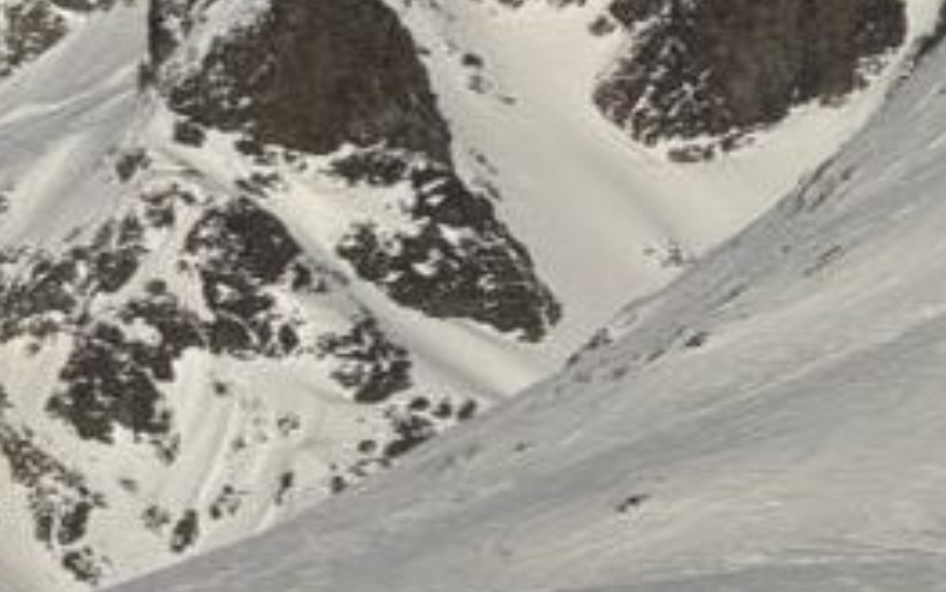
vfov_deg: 3.2
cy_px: 563
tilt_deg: +4.0
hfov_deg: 5.2
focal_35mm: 406
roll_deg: -0.6
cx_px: 850
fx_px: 10472
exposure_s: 1/4367
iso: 32
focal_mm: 15.66
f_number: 2.8
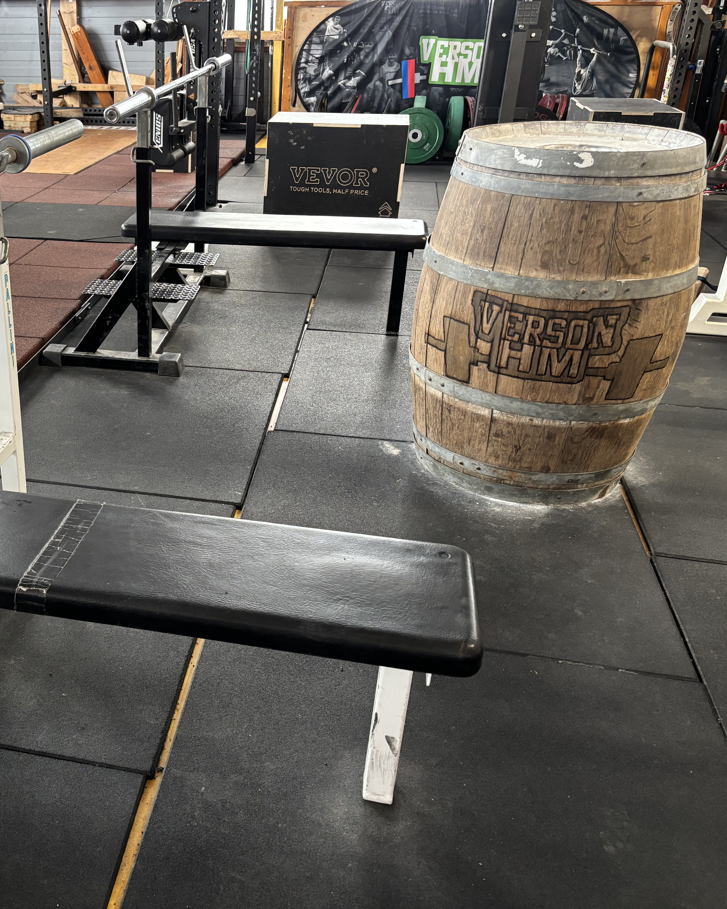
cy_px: 454
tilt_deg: -26.1
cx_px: 130
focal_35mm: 34
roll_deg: +1.2
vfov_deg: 52.8
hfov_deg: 41.2
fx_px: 914
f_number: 1.6
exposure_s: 1/60
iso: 200
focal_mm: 5.96
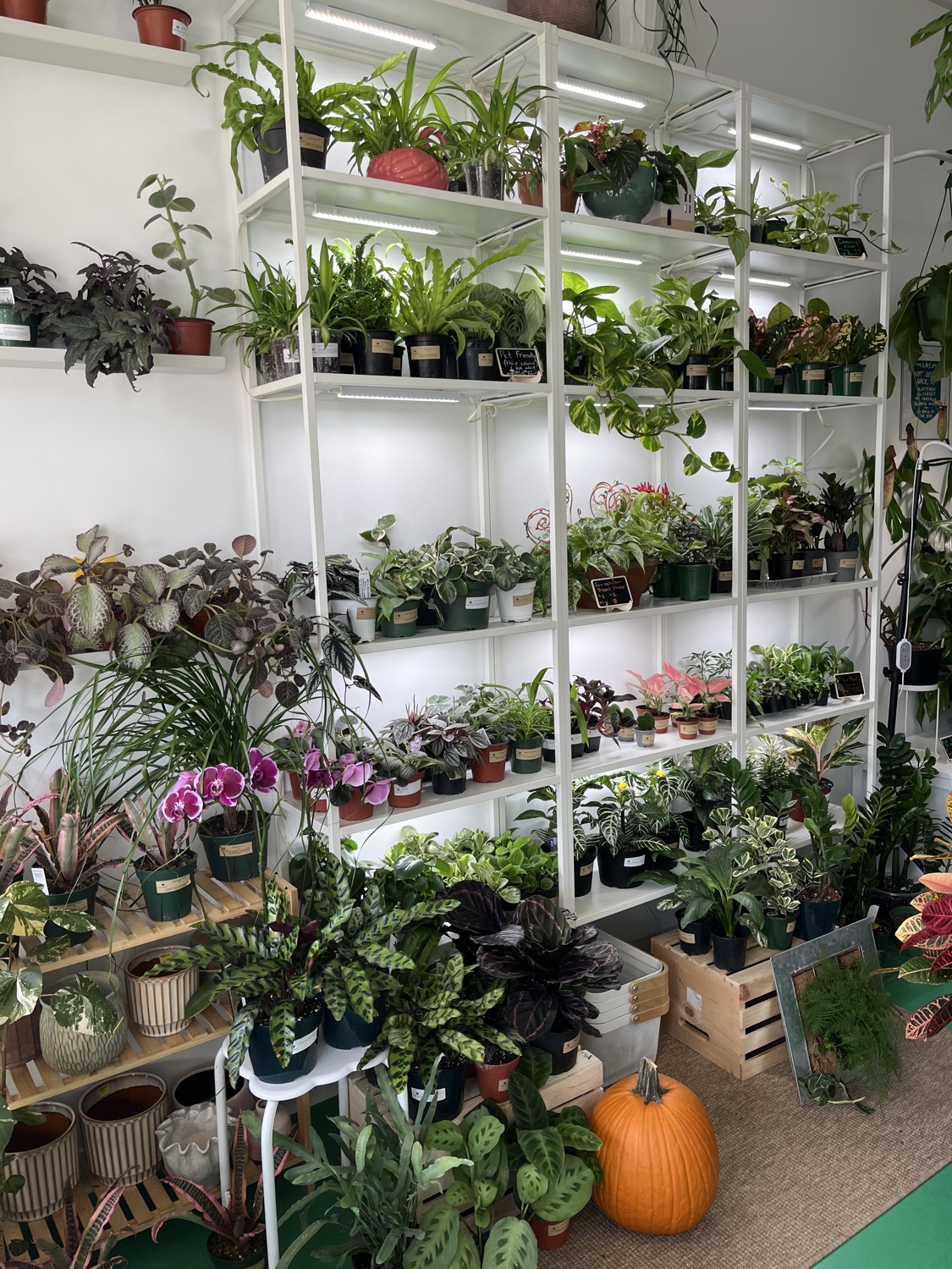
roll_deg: +2.4
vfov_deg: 67.3
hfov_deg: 53.1
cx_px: 476
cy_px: 634
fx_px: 953
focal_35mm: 26
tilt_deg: -8.7
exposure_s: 1/120
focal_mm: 5.1
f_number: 1.6
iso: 32
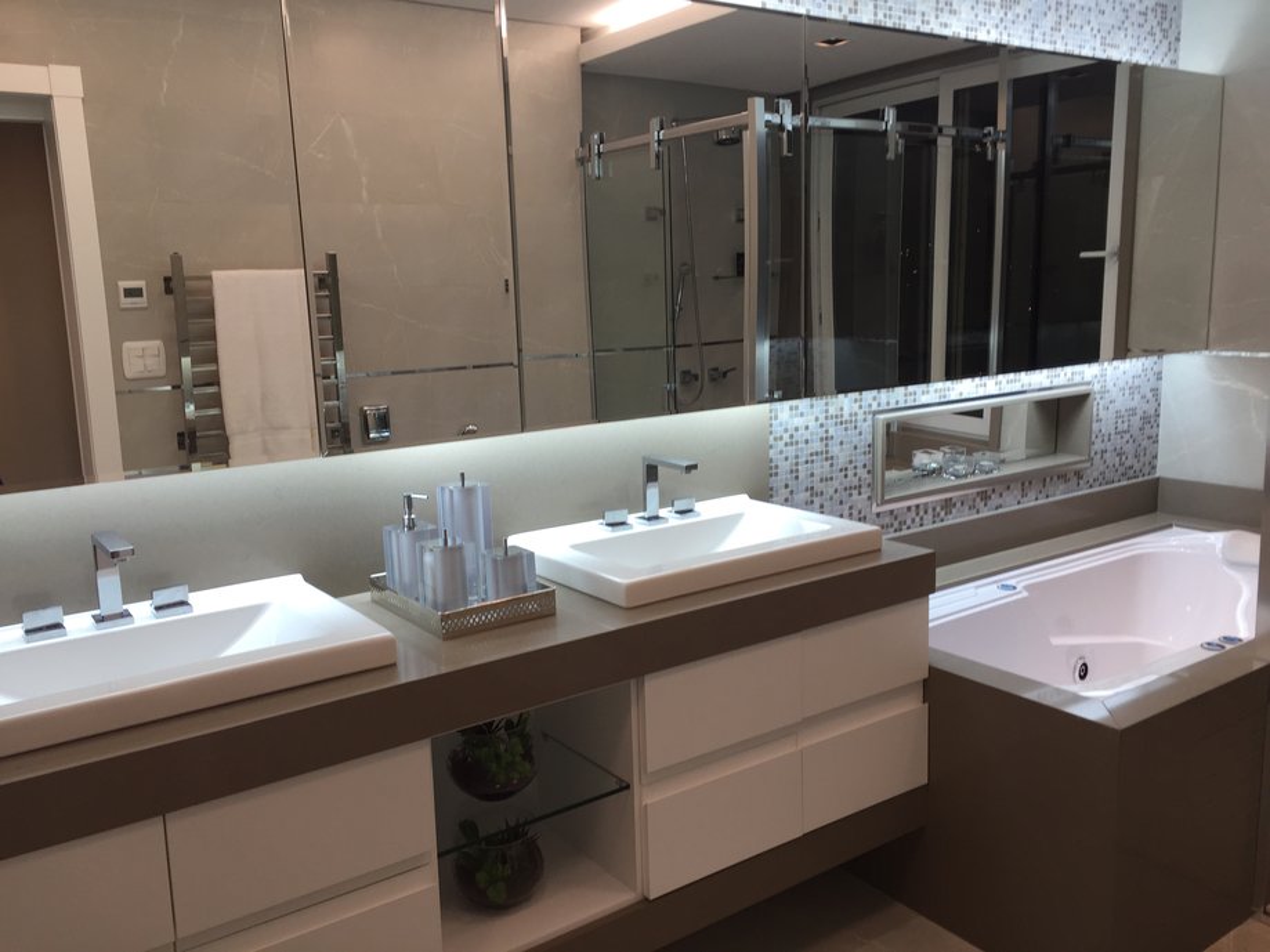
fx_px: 1064
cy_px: 476
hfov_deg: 61.7
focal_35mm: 29
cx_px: 635
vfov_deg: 48.2
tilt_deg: -9.3
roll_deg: +1.5
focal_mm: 4.15
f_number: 2.2
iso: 32
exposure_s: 1/60
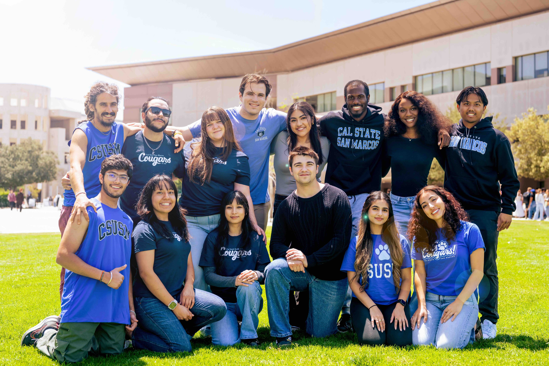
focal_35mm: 50
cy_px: 183
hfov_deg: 39.6
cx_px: 274
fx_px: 762
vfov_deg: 27.0
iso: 100
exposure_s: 1/160
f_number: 3.5
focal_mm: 50
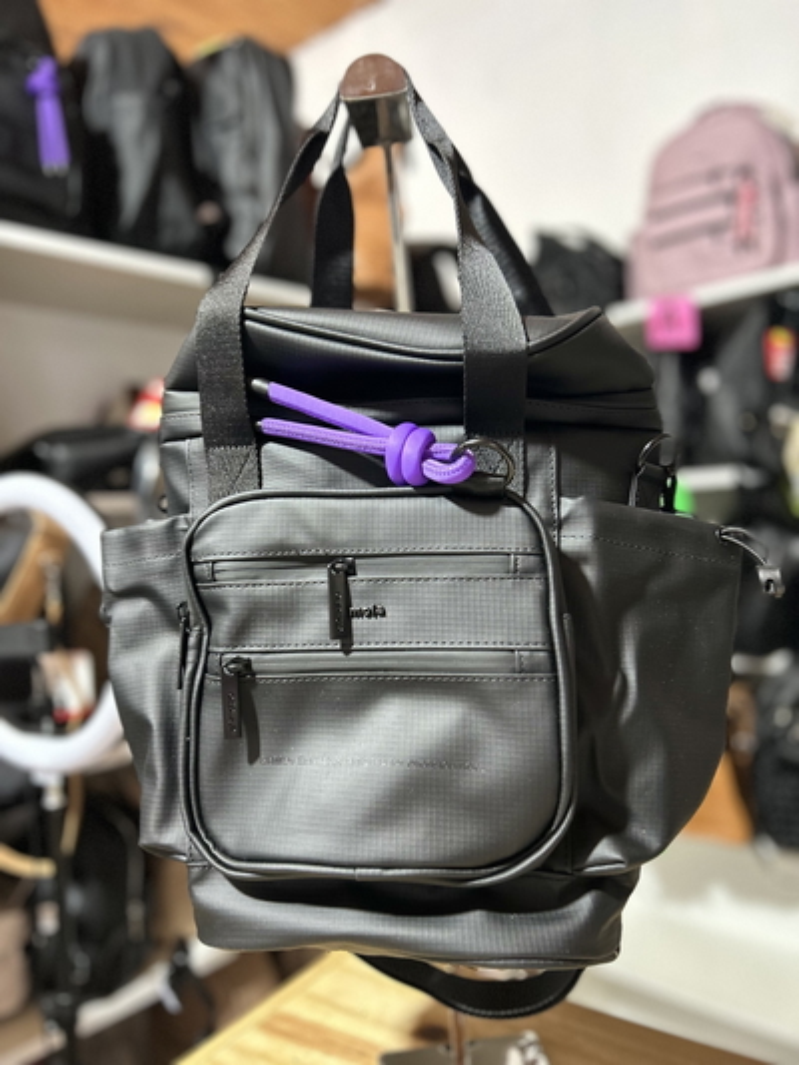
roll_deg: +3.7
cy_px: 532
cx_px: 400
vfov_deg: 67.3
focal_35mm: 26
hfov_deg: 53.1
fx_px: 800
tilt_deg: +0.0
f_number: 1.5
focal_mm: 5.7
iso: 800
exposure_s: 1/25
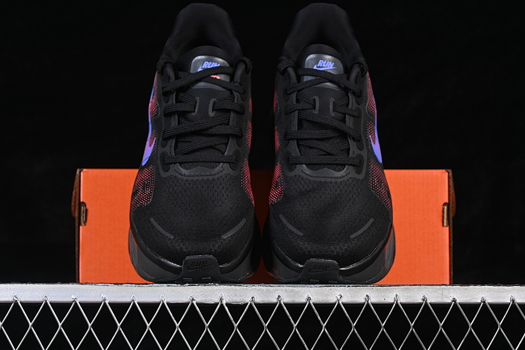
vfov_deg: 18.2
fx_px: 1094
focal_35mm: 75
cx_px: 262
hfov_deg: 27.0
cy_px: 175
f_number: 6.3
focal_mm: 50
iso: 160
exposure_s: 1/60
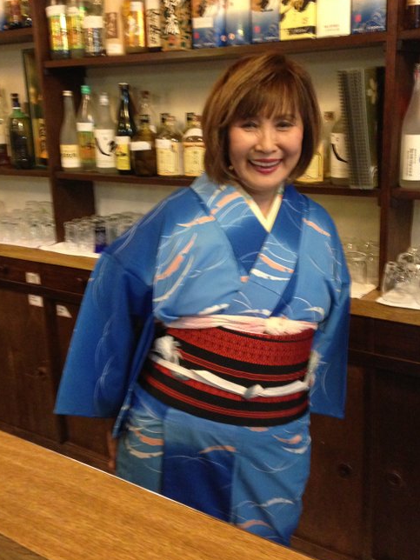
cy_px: 250
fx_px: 663
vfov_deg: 45.7
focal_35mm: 41
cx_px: 196
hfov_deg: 35.1
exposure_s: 1/15
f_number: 2.4
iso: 400
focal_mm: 4.13
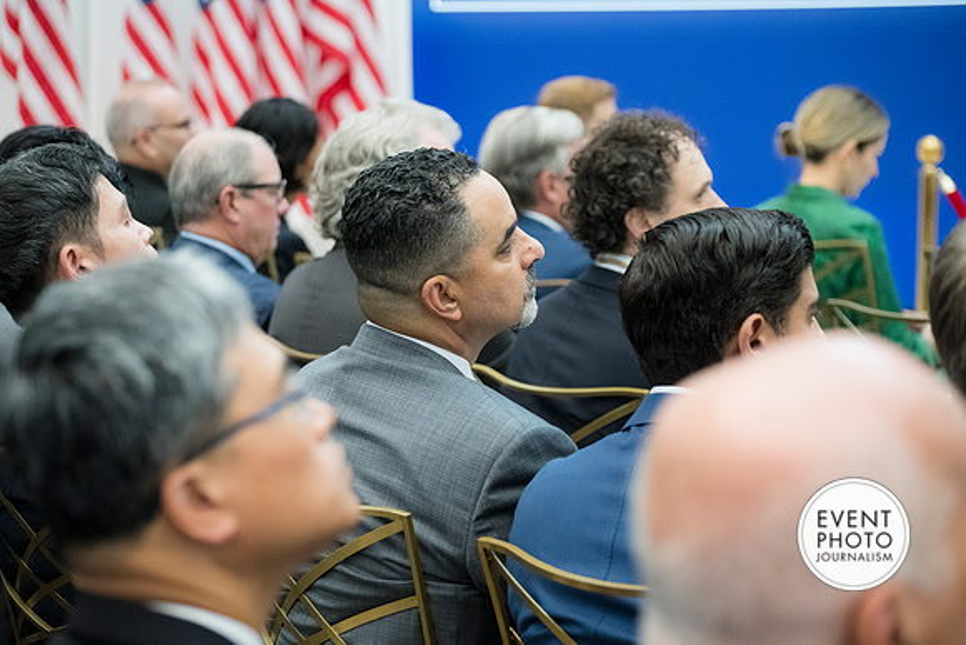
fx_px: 2415
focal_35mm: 90
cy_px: 322
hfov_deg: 22.6
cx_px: 483
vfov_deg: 15.2
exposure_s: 1/400
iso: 3600
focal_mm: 90
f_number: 4.5
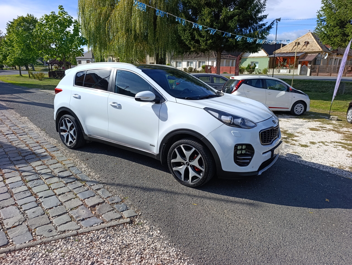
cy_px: 132
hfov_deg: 73.8
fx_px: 234
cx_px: 176
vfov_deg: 59.0
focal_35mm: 23
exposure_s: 1/784
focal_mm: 6.14
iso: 50
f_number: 1.6
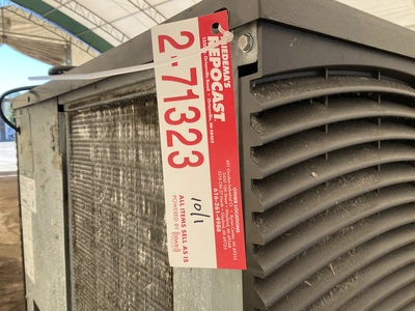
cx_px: 208
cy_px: 156
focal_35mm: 29
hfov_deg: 61.7
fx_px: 348
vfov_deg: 48.2
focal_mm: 3
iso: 20
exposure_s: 1/124
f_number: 1.8
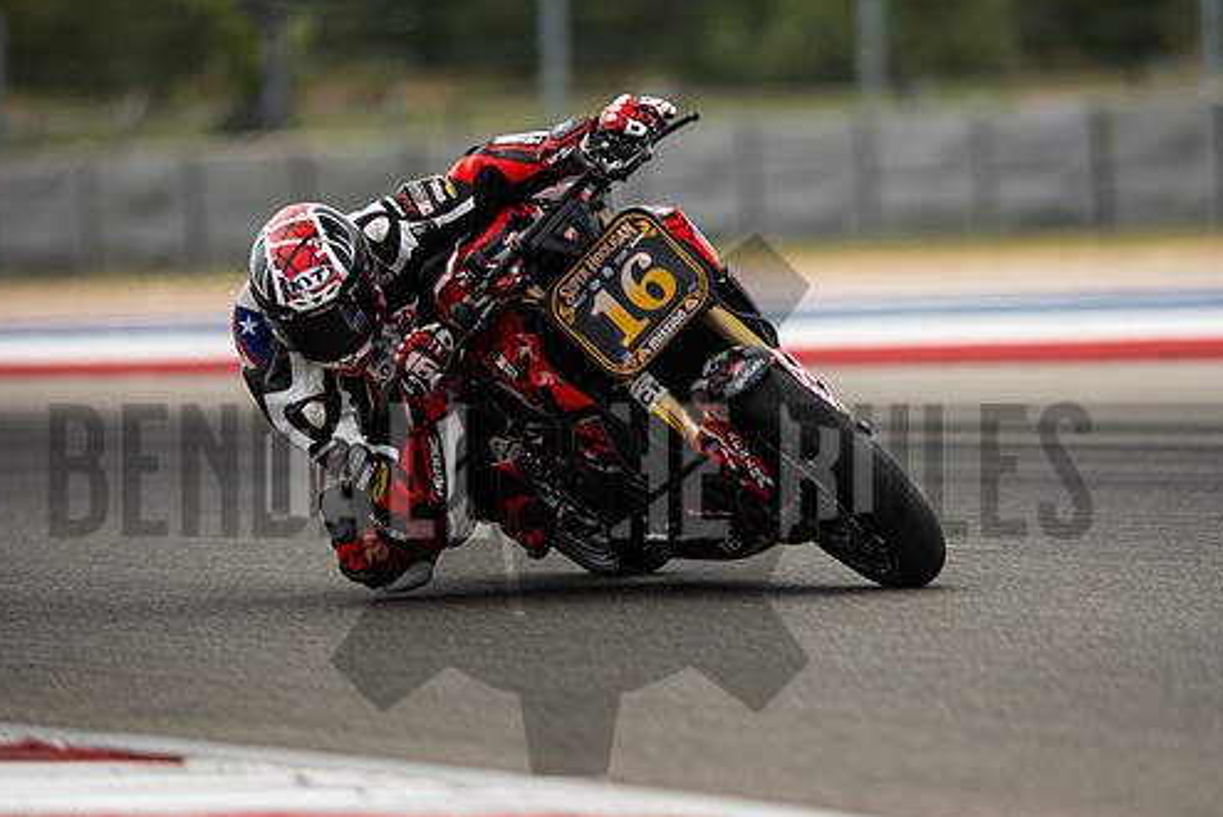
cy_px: 413
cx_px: 661
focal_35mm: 397
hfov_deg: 5.2
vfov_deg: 3.5
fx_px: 13494
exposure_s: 1/4000
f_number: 2
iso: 320
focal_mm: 200
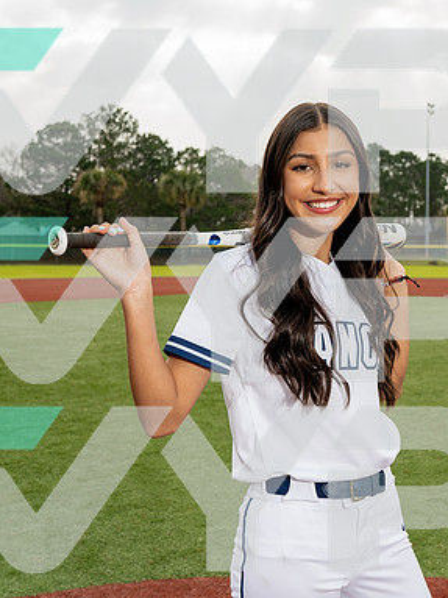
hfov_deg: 28.3
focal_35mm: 51
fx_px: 881
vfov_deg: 37.5
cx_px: 303
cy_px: 301
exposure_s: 1/250
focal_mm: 35
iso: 80
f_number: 5.6
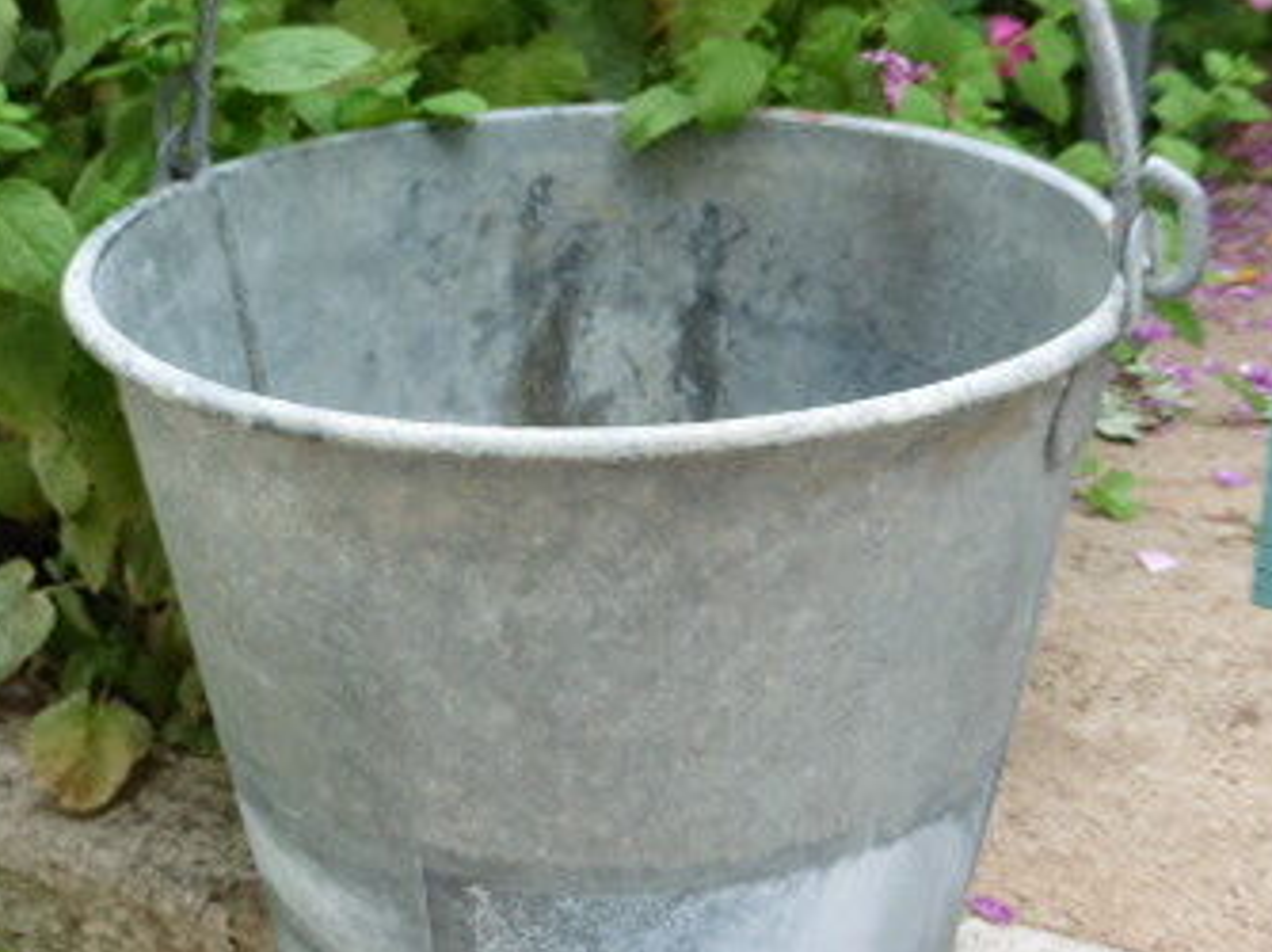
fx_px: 1689
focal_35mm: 46
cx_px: 461
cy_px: 411
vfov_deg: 31.4
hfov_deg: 40.9
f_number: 3.3
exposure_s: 1/80
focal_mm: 4.3
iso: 100
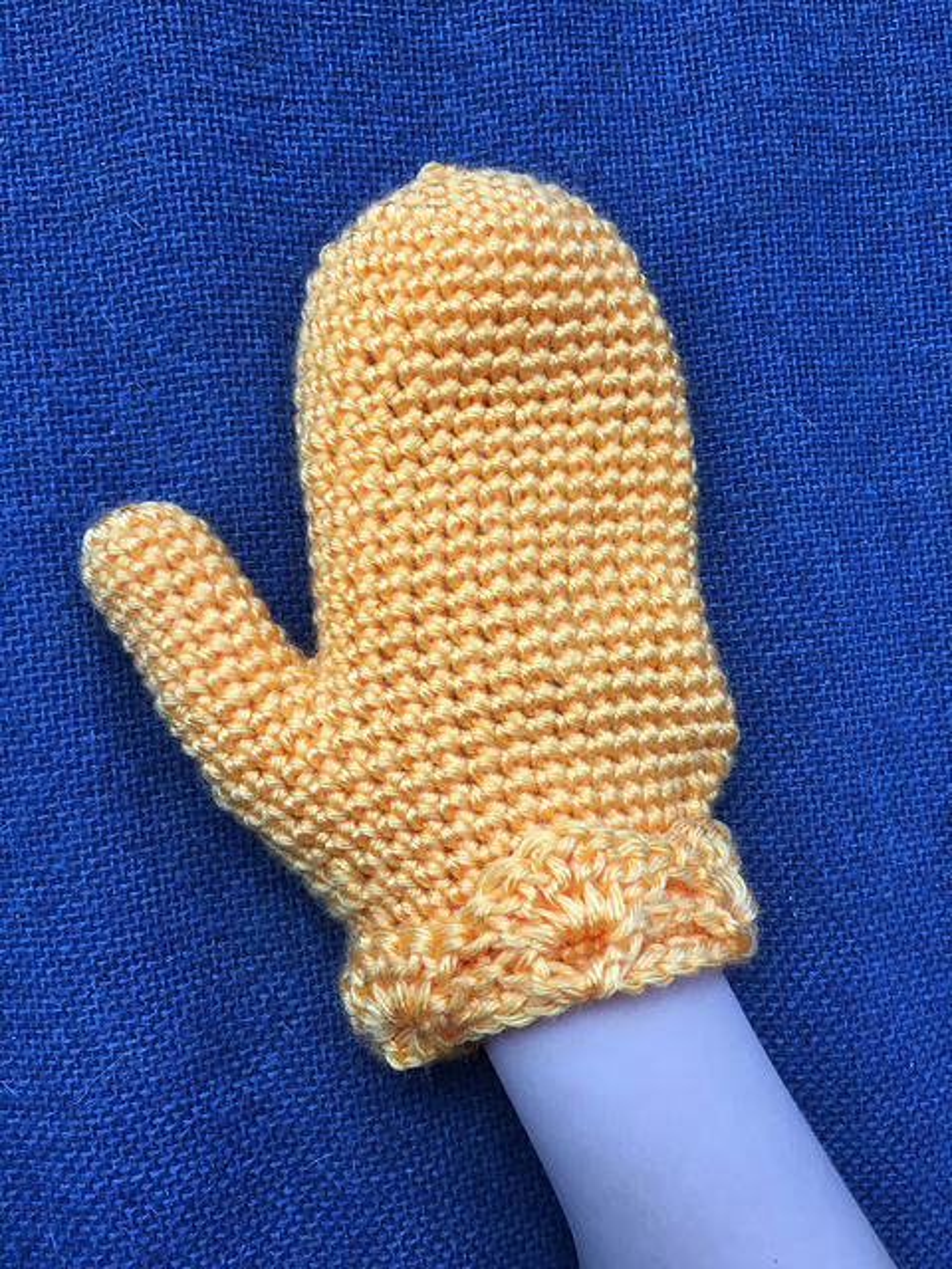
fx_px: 1063
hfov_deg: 48.2
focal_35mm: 29
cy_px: 634
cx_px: 476
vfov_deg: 61.7
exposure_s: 1/40
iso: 25
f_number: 2.2
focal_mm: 4.15
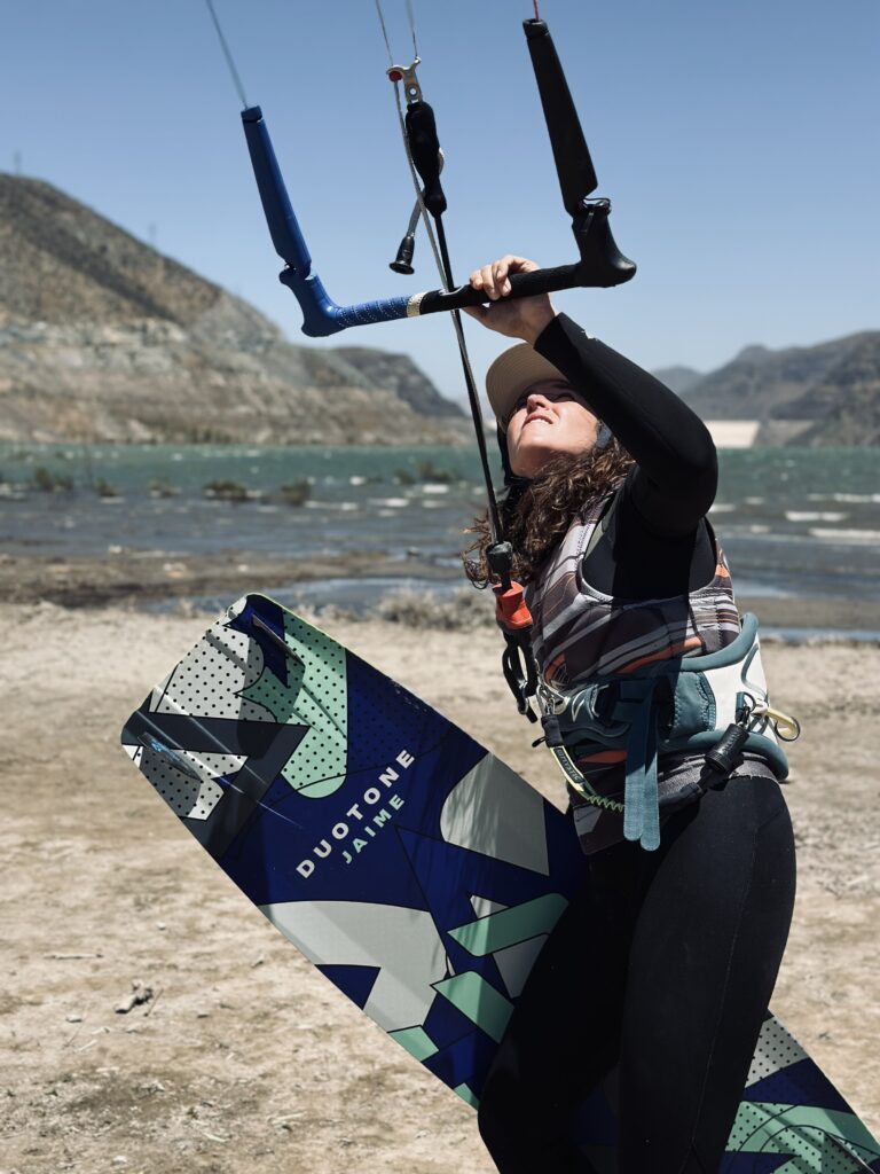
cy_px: 587
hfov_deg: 30.3
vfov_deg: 39.7
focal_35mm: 48
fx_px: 1627
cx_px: 440
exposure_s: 1/7092
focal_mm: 6.86
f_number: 1.78
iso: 100
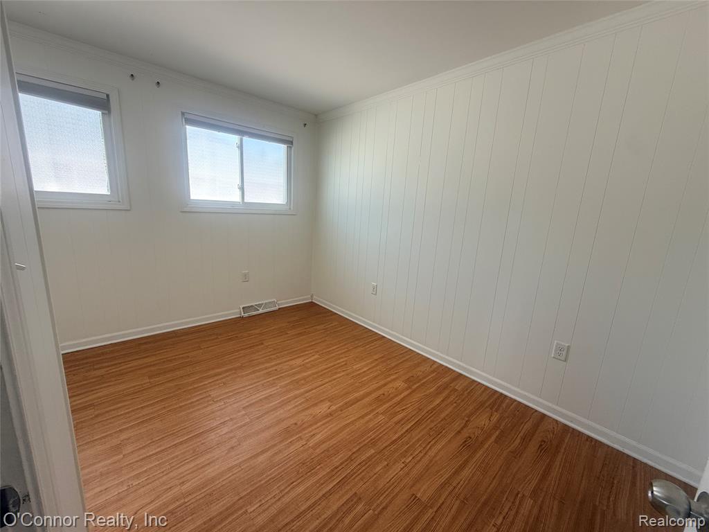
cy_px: 266
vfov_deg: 85.7
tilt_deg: -12.2
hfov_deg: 102.1
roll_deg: -3.6
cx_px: 354
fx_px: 287
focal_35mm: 14
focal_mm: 2.22
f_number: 2.2
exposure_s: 1/105
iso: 64
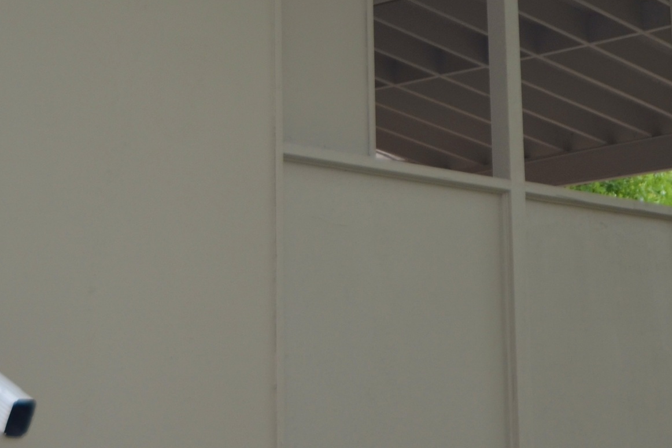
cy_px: 56
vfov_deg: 14.3
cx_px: 444
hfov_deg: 21.4
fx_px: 1773
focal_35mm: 95
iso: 180
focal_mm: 24
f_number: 4.5
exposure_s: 1/200
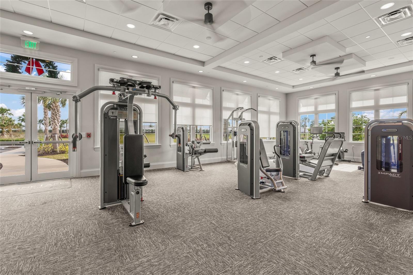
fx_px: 184
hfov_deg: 96.7
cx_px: 206
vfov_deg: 73.7
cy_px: 138
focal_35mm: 16
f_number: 6.3
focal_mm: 16
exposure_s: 1/4
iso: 160
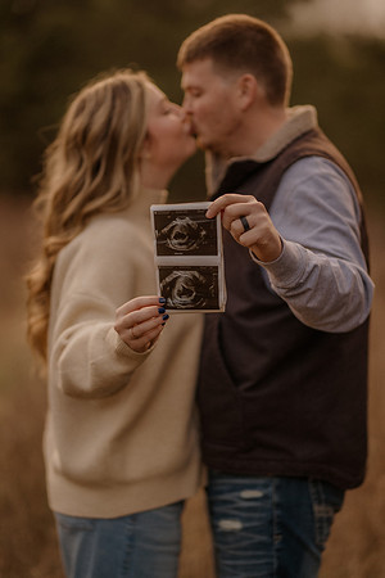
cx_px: 192
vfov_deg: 23.9
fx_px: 1363
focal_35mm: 85
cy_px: 289
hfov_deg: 16.1
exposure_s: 1/1000
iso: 320
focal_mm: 85
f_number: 1.4
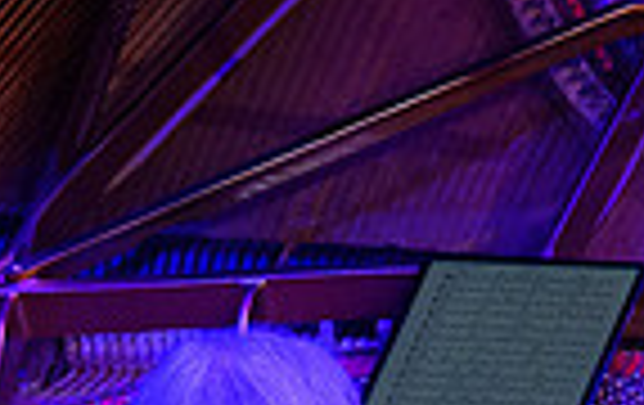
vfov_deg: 1.9
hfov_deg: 3.1
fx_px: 11958
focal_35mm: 680
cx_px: 225
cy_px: 785
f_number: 5.6
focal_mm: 110
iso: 6400
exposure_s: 1/400
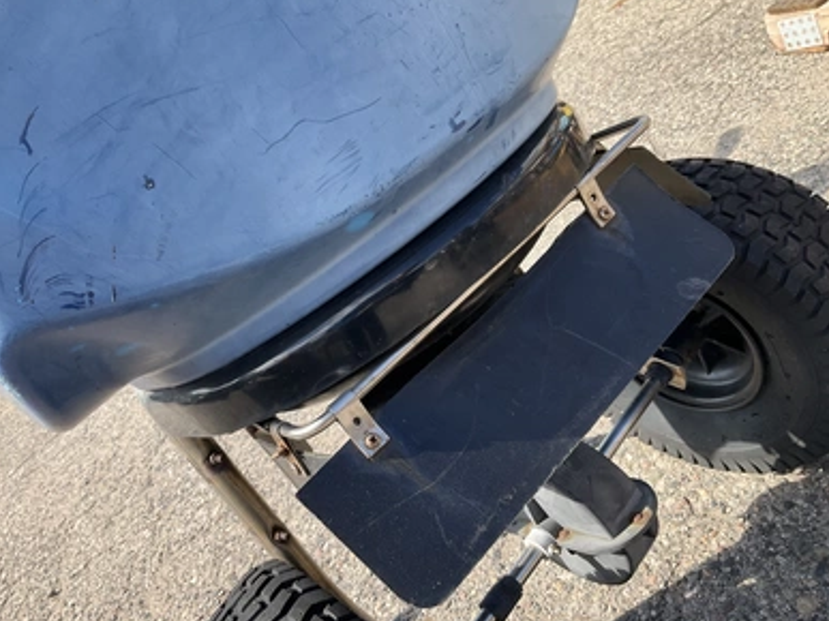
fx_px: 718
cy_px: 308
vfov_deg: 46.8
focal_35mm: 30
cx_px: 403
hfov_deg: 60.0
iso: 25
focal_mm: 3
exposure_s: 1/580
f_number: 1.8
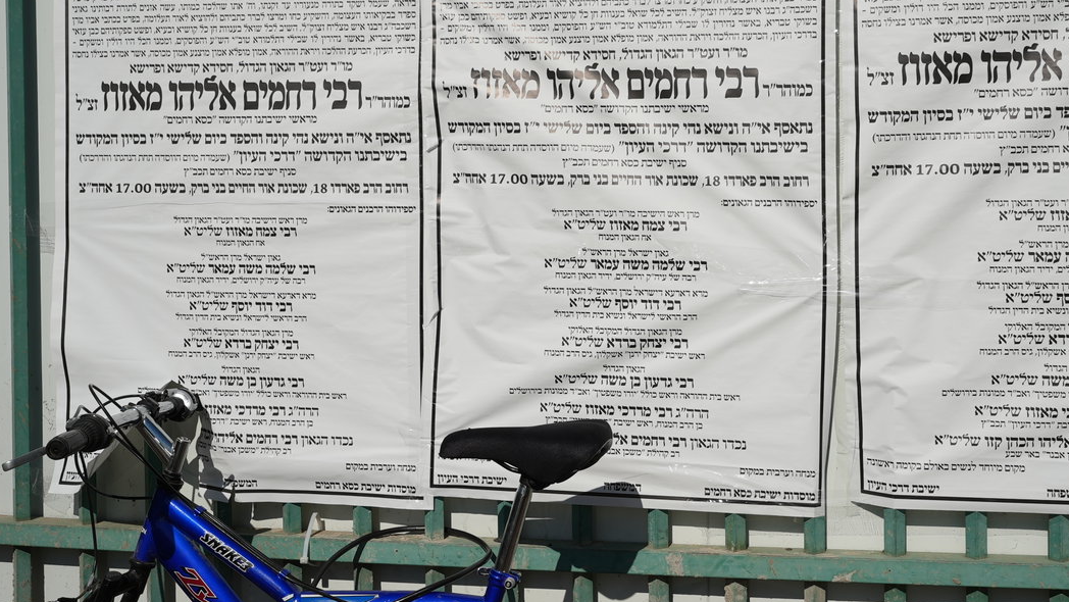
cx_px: 639
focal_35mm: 49
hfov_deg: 41.9
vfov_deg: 24.3
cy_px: 210
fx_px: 1389
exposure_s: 1/800
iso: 80
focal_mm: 35
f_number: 7.1
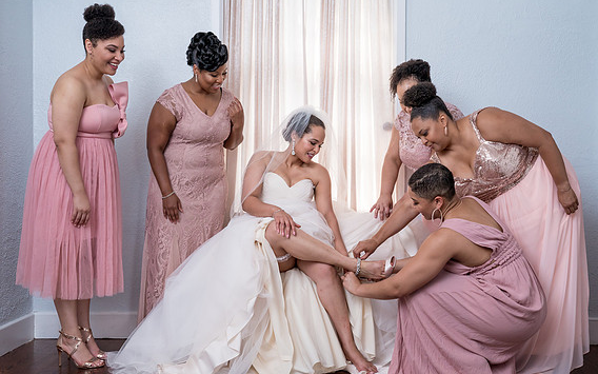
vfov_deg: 31.2
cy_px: 187
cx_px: 295
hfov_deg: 48.2
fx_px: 668
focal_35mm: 41
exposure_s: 1/160
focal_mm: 37
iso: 1250
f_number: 6.3
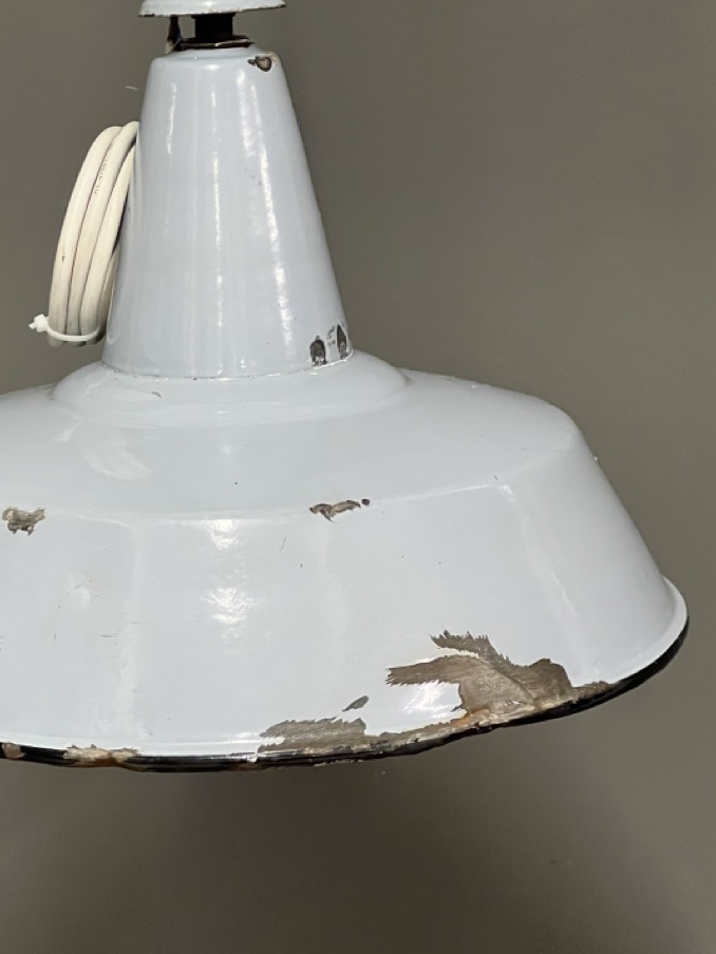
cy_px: 460
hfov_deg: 13.6
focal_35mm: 109
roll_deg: +1.2
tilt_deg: -13.3
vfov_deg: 18.0
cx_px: 231
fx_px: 3006
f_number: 2.8
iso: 640
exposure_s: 1/34
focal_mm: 9
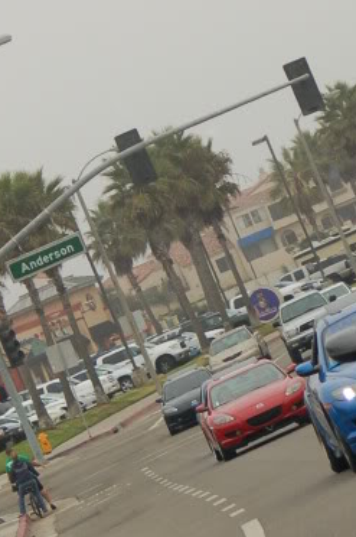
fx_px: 4602
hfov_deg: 4.4
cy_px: 240
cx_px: 311
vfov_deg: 6.7
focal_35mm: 309
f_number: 6.3
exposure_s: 1/640
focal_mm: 75
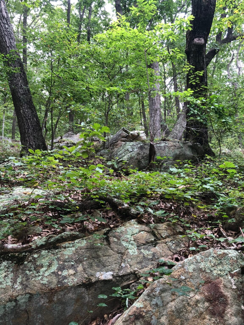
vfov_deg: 63.4
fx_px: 263
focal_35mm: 28
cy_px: 162
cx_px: 122
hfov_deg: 49.7
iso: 25
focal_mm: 4
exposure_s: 1/30
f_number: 1.8
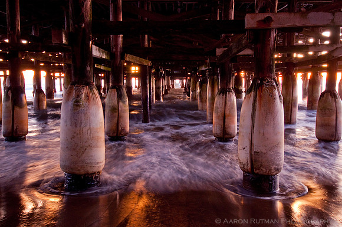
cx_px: 171
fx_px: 342
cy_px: 114
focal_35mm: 36
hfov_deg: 53.2
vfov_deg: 36.8
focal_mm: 24
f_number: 4
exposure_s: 1
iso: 200
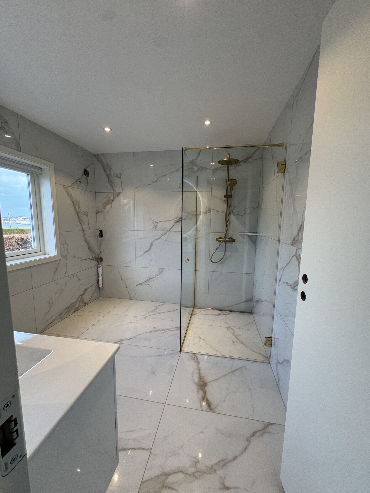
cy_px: 246
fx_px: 200
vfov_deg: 102.1
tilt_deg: -7.6
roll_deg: -1.7
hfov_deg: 85.7
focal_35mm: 14
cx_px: 185
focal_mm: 2.22
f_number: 2.2
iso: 80
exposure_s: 1/100
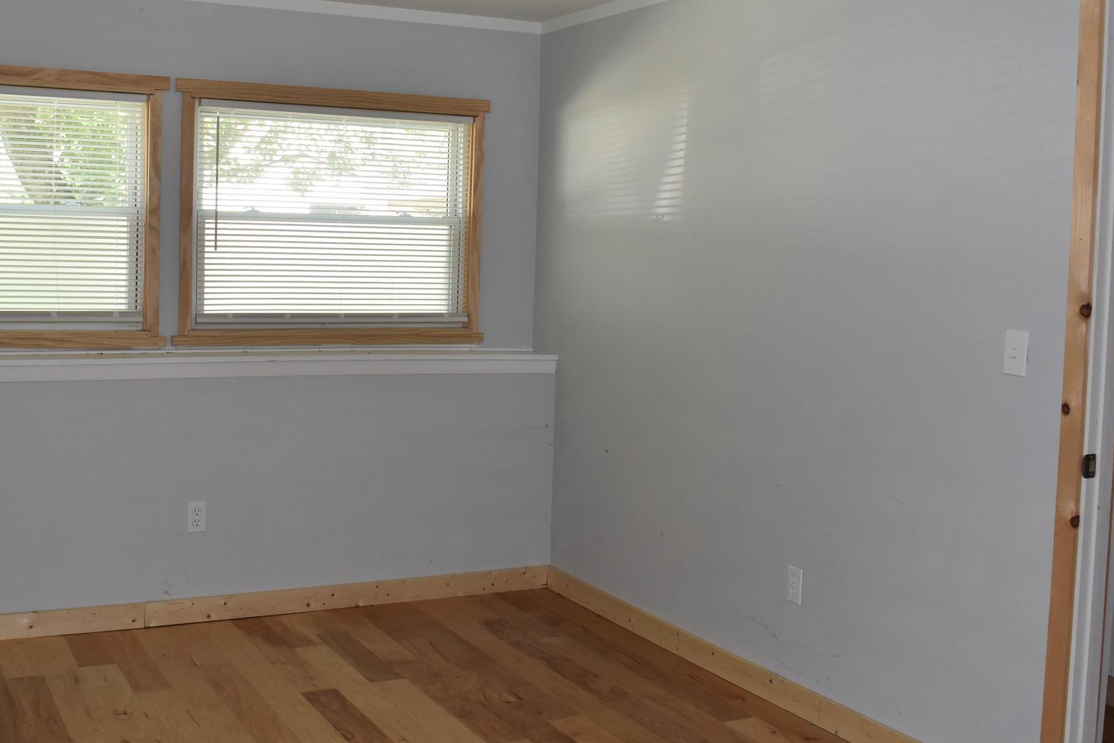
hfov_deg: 45.3
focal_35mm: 43
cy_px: 321
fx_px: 1331
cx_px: 478
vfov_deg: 31.1
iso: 560
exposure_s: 1/125
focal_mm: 22
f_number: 5.6
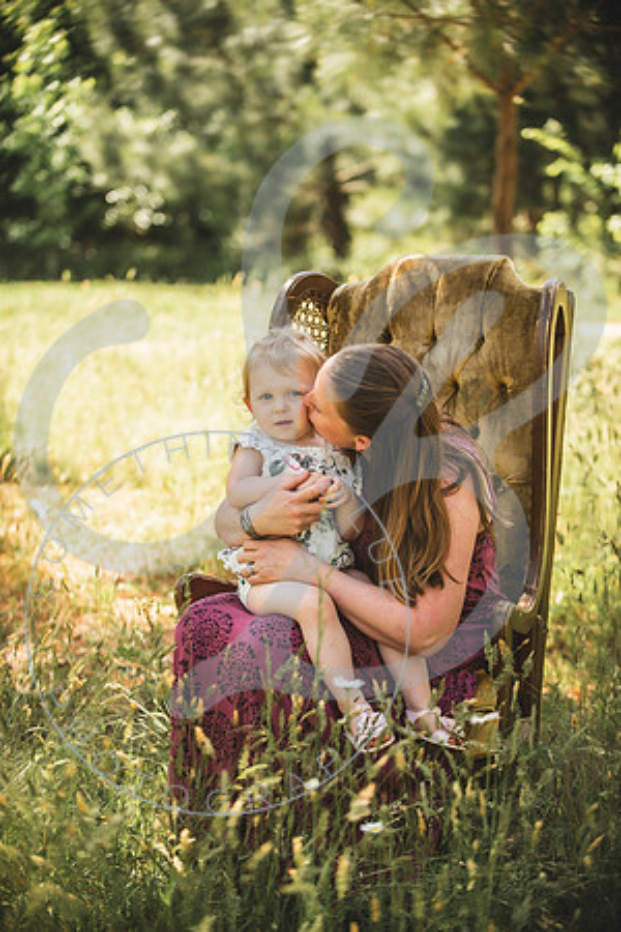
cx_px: 310
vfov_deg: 24.8
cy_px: 466
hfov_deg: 16.7
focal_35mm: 82
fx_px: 2122
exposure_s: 1/400
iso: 100
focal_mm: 82
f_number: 2.8
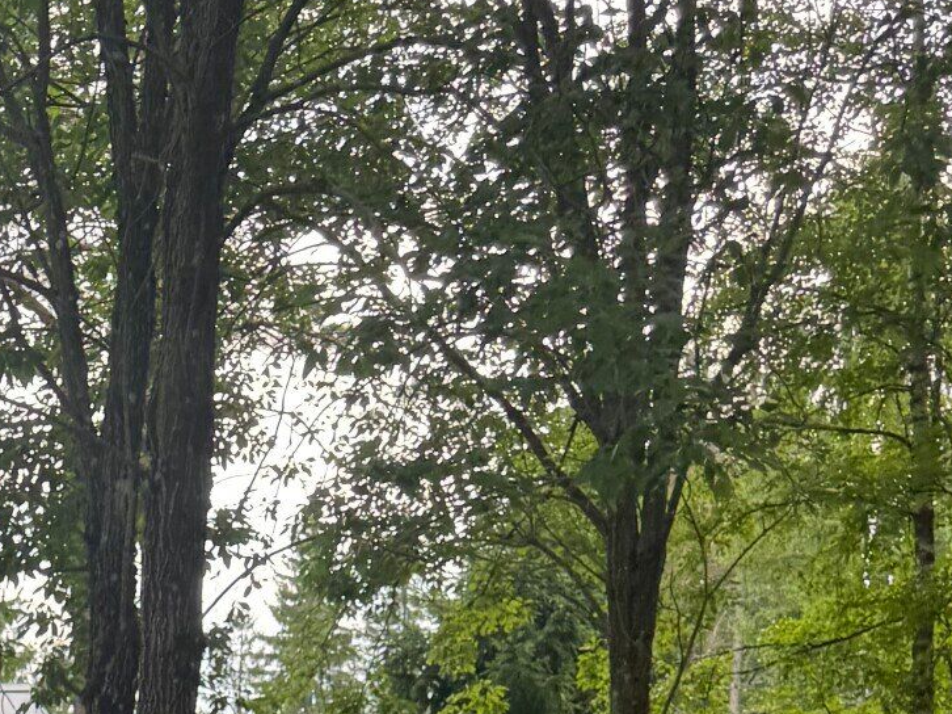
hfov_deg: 20.9
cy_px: 1418
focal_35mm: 86
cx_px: -247
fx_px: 2364
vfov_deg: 14.4
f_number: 1.78
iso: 64
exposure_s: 1/121
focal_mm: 6.76
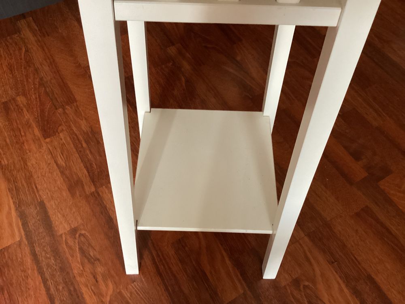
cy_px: 152
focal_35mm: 31
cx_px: 202
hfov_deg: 58.4
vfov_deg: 45.4
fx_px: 363
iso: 400
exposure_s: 1/40
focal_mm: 3.3
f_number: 2.4
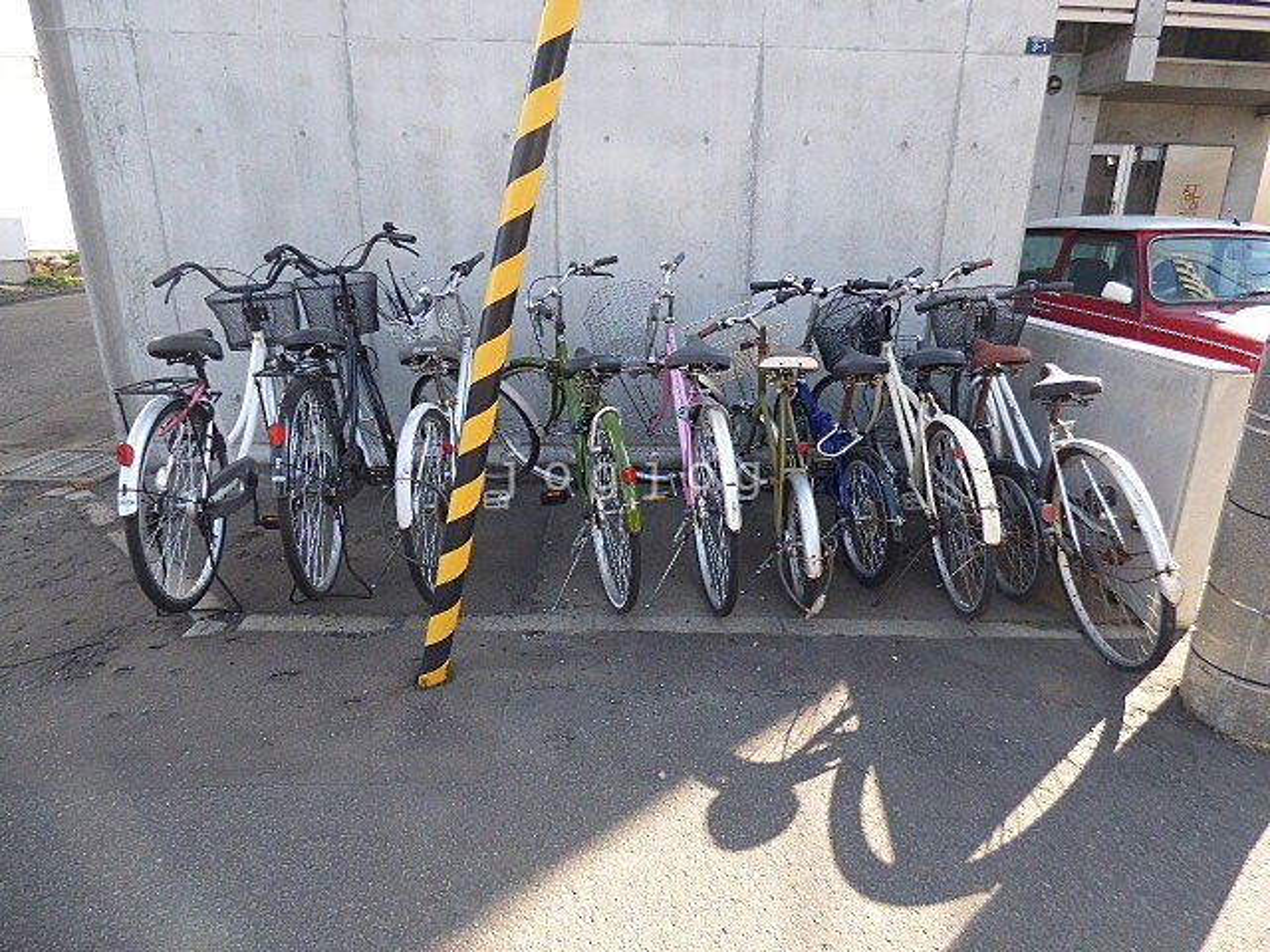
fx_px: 734
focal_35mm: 20
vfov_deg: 66.0
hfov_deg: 81.7
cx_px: 635
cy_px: 476
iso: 100
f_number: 2.8
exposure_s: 1/200
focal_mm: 3.58
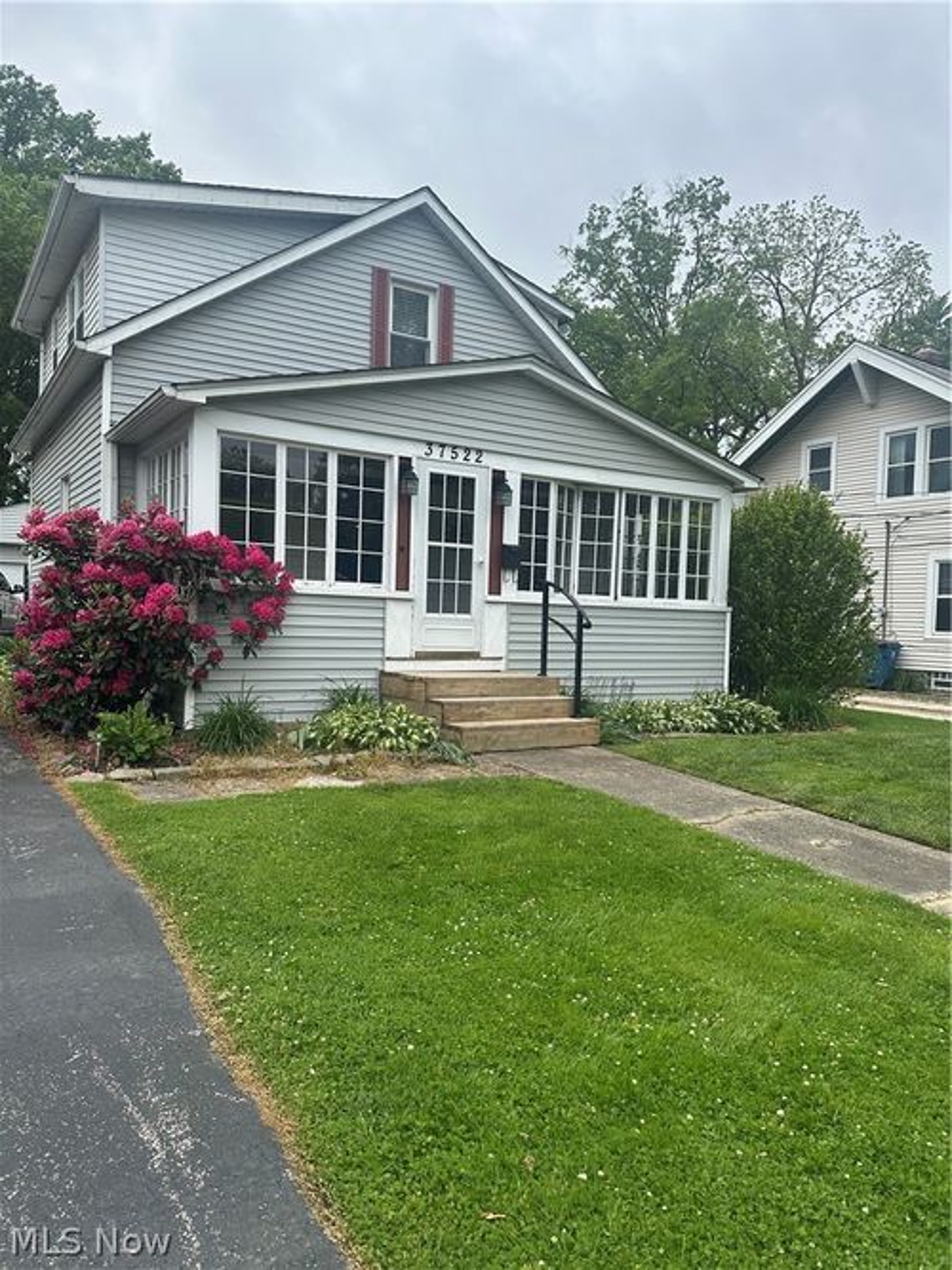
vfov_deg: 71.6
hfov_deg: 56.8
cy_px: 635
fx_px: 880
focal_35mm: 24
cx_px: 476
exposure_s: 1/3356
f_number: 1.78
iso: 80
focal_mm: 6.86
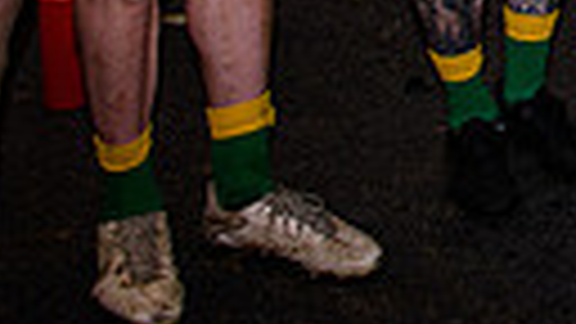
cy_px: -558
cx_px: 1158
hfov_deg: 13.4
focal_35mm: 137
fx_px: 2092
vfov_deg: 7.9
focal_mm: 16
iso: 400
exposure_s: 1/160
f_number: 5.6
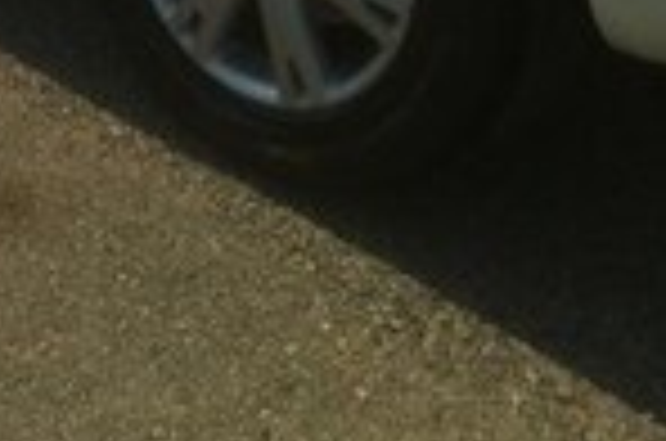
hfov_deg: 16.4
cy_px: -450
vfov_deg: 10.3
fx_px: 2252
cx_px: -32
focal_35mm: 122
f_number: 2.8
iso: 80
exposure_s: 1/1508
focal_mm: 3.85
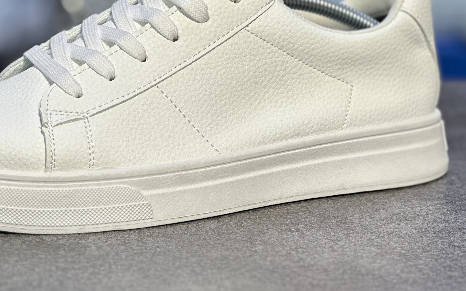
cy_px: 49
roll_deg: -1.5
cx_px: 181
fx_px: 1892
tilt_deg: -11.0
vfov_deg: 8.8
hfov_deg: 14.0
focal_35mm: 149
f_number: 2.8
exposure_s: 1/115
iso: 20
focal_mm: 9
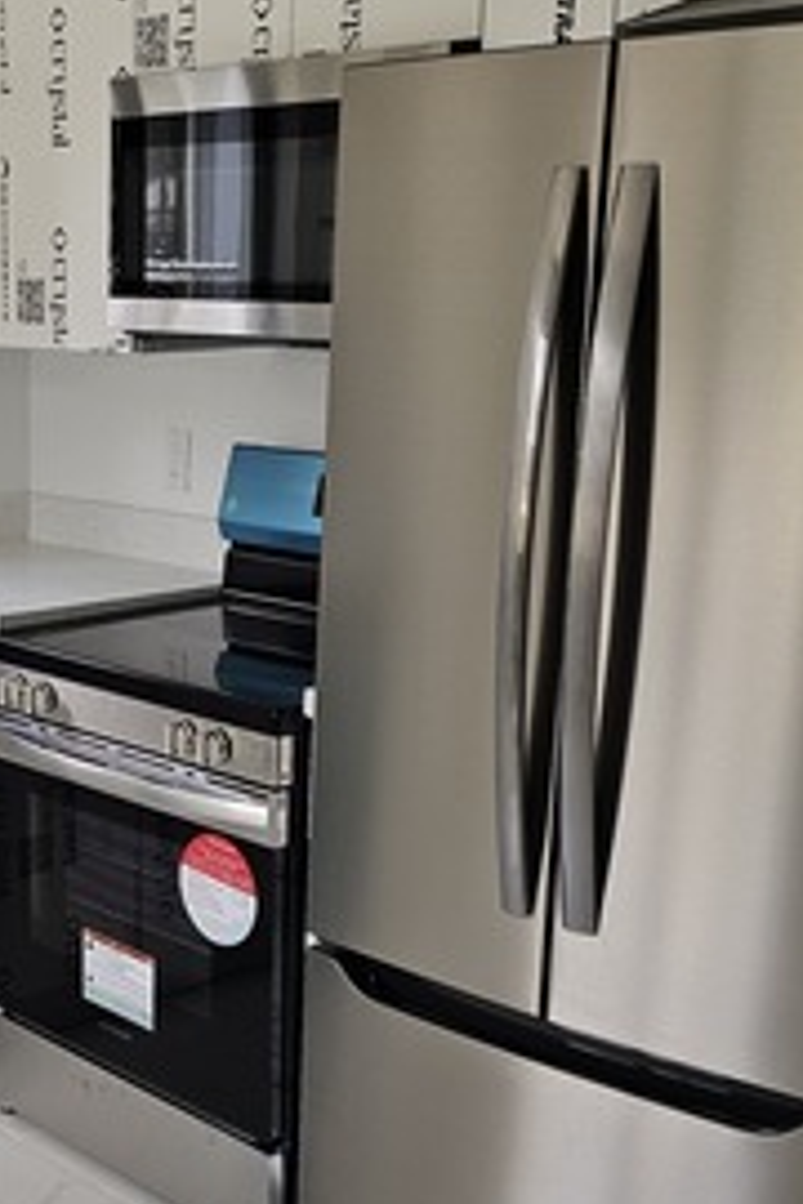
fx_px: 1974
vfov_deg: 33.7
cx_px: 36
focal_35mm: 59
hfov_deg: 22.3
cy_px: 792
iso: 80
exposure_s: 1/207
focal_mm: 6.3
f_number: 1.7
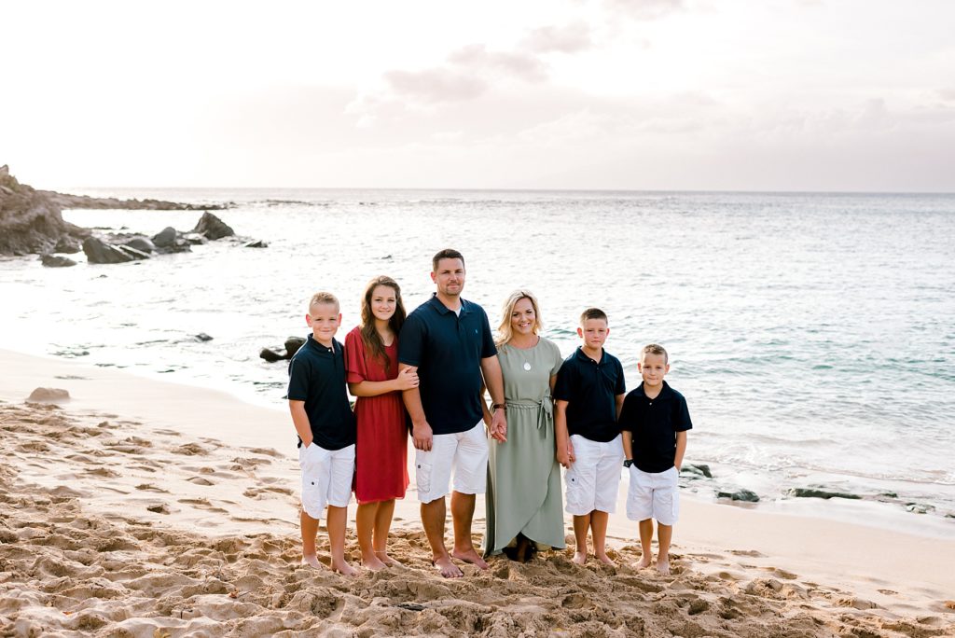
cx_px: 478
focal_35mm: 35
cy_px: 319
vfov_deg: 37.9
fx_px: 929
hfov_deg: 54.4
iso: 250
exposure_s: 1/1000
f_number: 2.8
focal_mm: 35
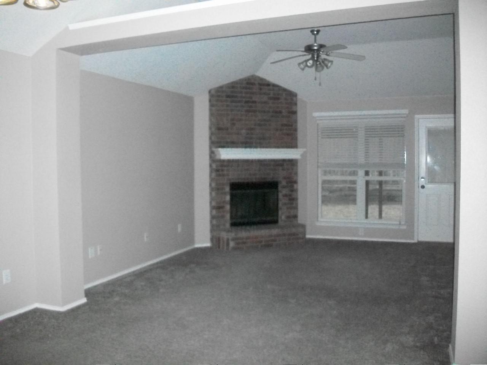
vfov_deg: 44.2
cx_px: 244
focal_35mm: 32
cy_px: 182
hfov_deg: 56.8
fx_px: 450
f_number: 2.8
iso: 800
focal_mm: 5.7
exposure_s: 1/500
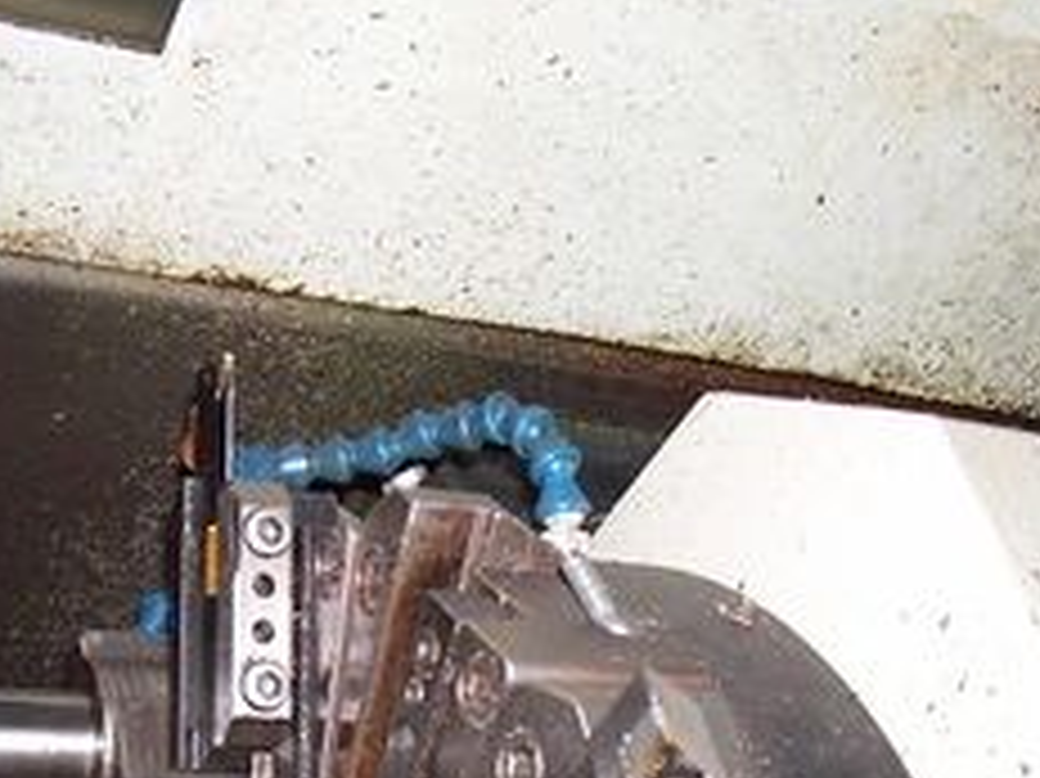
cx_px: 554
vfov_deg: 24.4
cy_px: 616
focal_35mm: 59
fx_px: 1772
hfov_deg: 32.7
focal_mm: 5.6
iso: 80
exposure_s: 1/60
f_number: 2.7
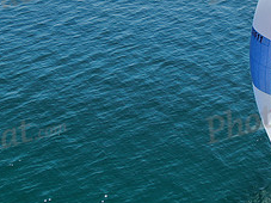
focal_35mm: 87
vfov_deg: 16.9
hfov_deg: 22.5
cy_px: 58
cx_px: 137
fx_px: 681
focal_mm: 5.82
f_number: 3.2
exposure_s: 1/1000
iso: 100
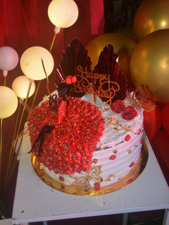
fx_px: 280
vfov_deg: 43.8
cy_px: 105
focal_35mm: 43
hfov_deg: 33.6
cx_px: 84
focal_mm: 26
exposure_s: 1/125
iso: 320
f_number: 4.2
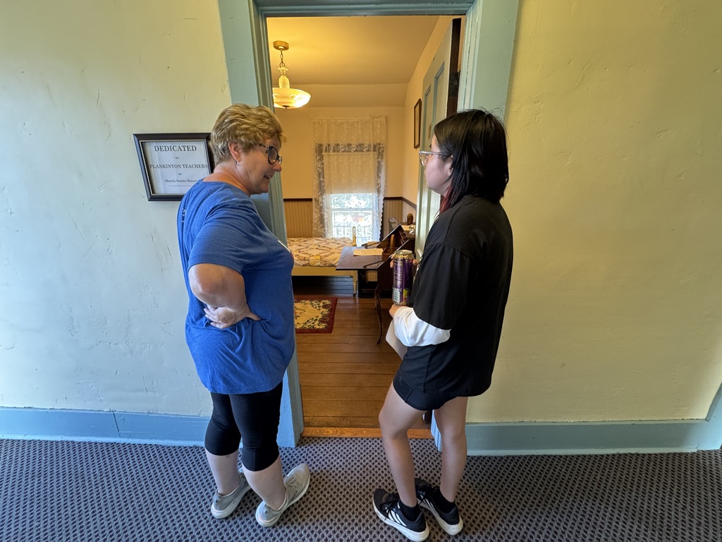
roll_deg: +1.1
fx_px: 292
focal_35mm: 14
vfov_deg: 85.7
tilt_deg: -18.6
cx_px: 361
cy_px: 271
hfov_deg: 102.1
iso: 250
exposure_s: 1/60
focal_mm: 2.22
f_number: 2.2
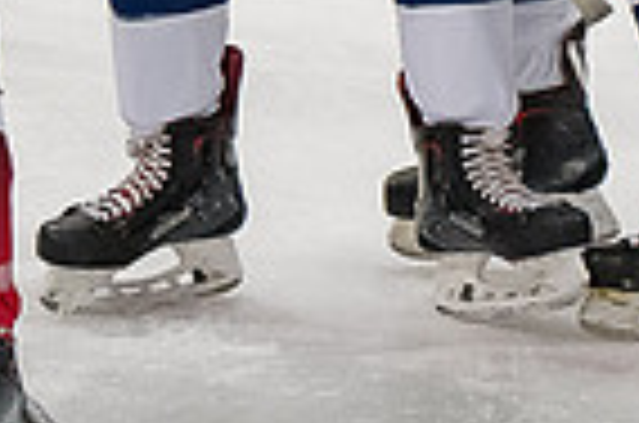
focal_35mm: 780
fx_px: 13814
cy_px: -640
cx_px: 313
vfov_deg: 1.7
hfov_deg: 2.6
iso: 2500
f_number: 3.2
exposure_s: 1/800
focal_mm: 78
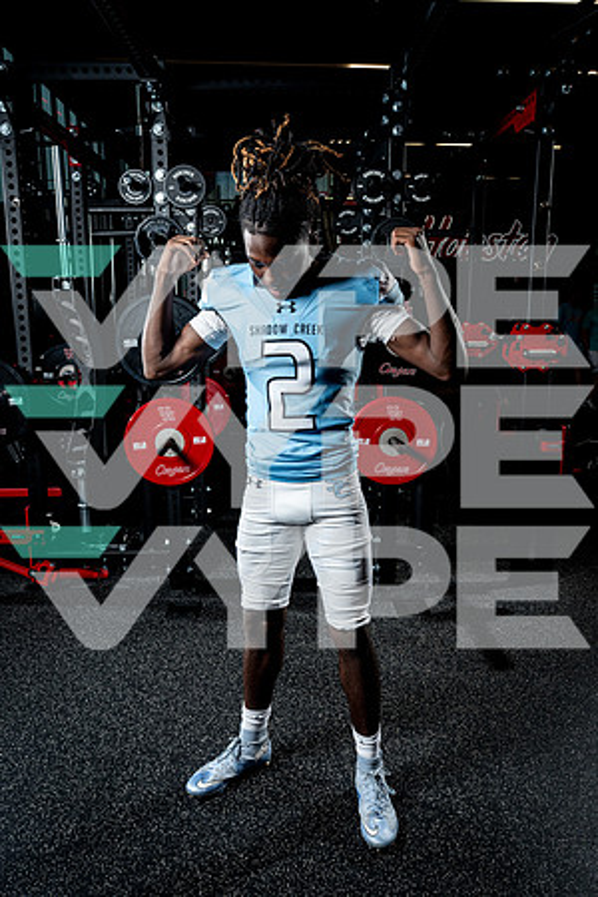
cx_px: 299
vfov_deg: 65.5
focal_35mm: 28
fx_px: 698
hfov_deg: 46.4
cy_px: 448
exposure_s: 1/250
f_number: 9
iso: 640
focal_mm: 28
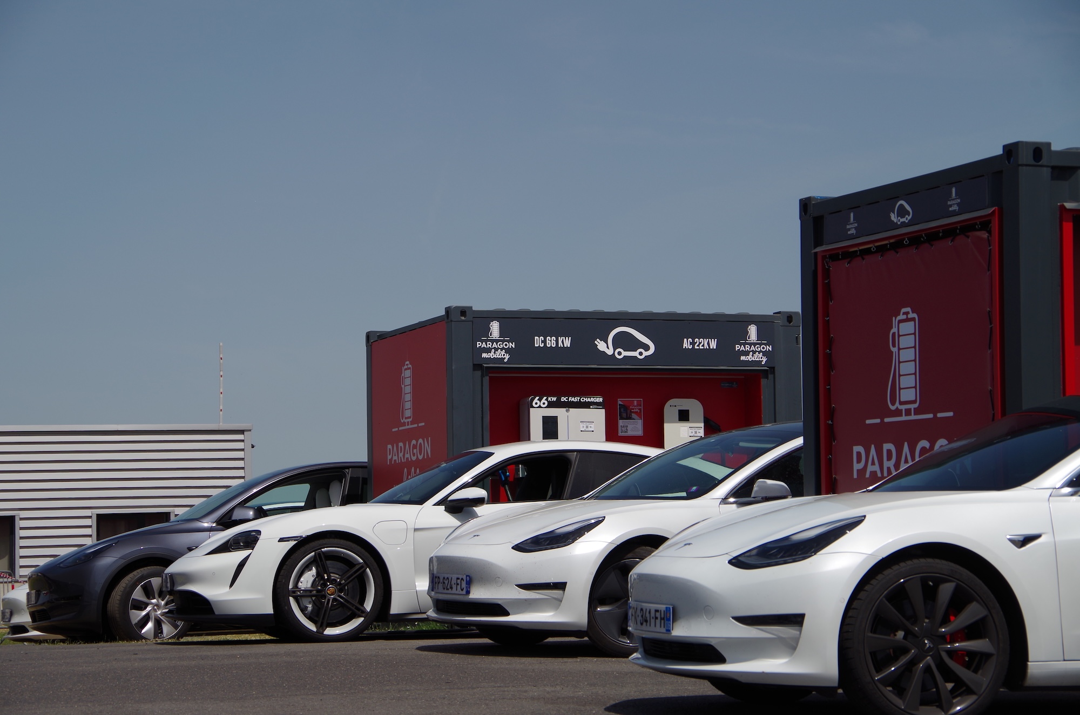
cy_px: 358
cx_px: 540
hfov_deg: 20.1
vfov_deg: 13.4
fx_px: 3054
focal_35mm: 102
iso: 100
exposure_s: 1/500
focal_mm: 68
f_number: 7.1
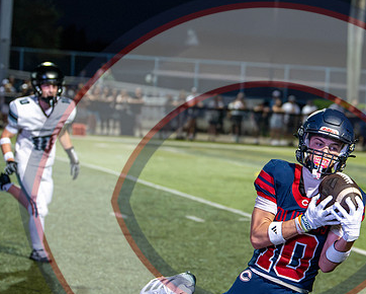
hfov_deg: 12.5
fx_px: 1669
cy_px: 142
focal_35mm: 154
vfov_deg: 10.0
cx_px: 290
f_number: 2.8
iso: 7200
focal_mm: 70
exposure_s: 1/1000
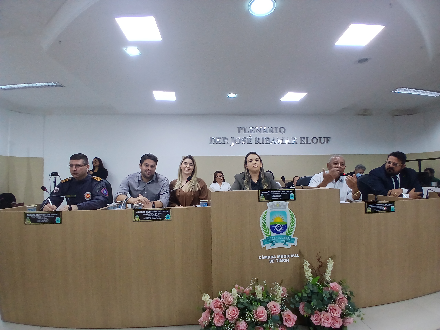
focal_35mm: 17
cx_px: 220
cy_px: 165
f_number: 2.2
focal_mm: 1.4
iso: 125
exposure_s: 1/33.3
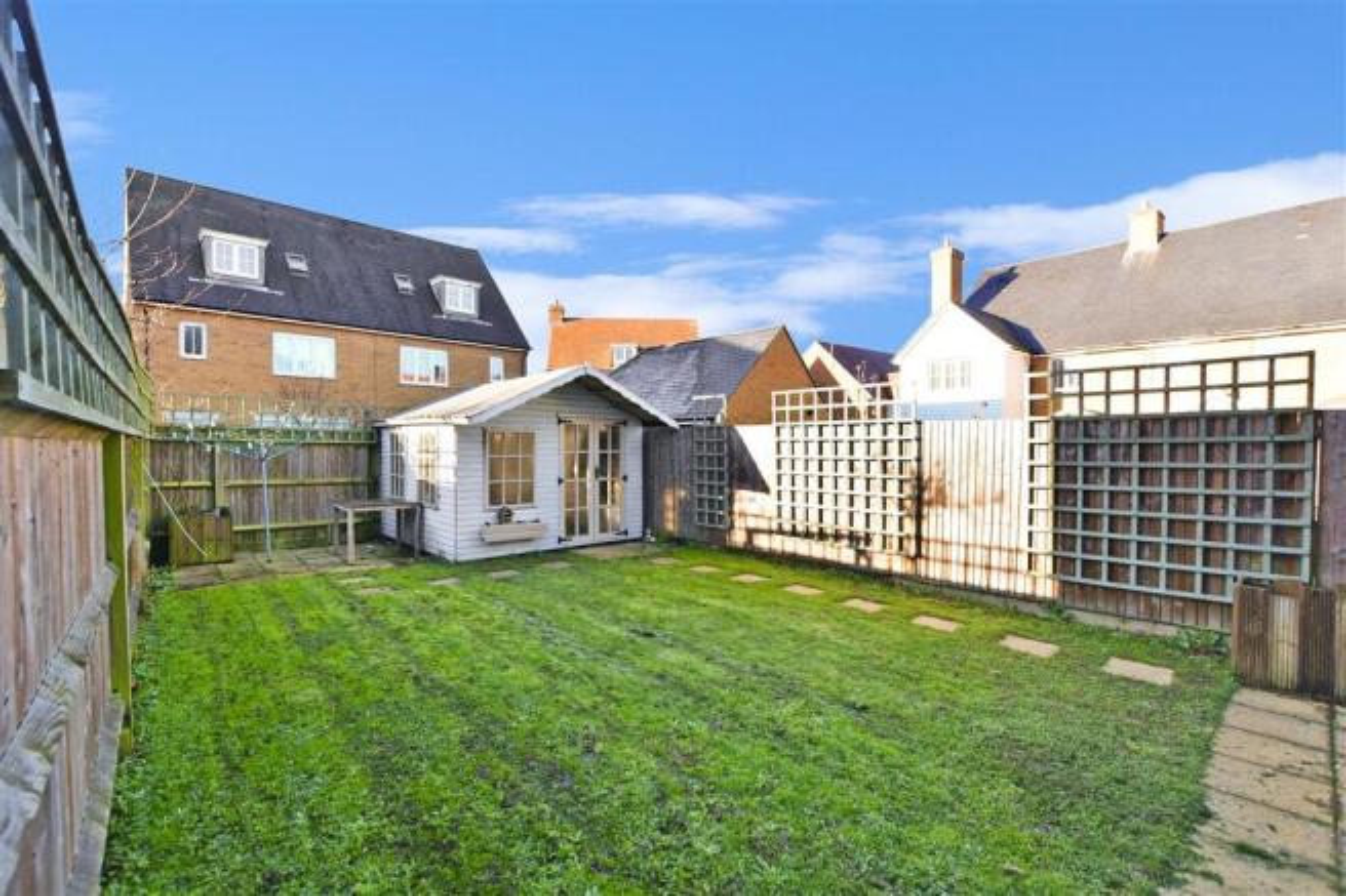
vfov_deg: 77.3
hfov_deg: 100.4
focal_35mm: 15
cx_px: 673
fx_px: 561
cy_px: 448
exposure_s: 1/50
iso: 160
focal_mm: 10
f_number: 7.1
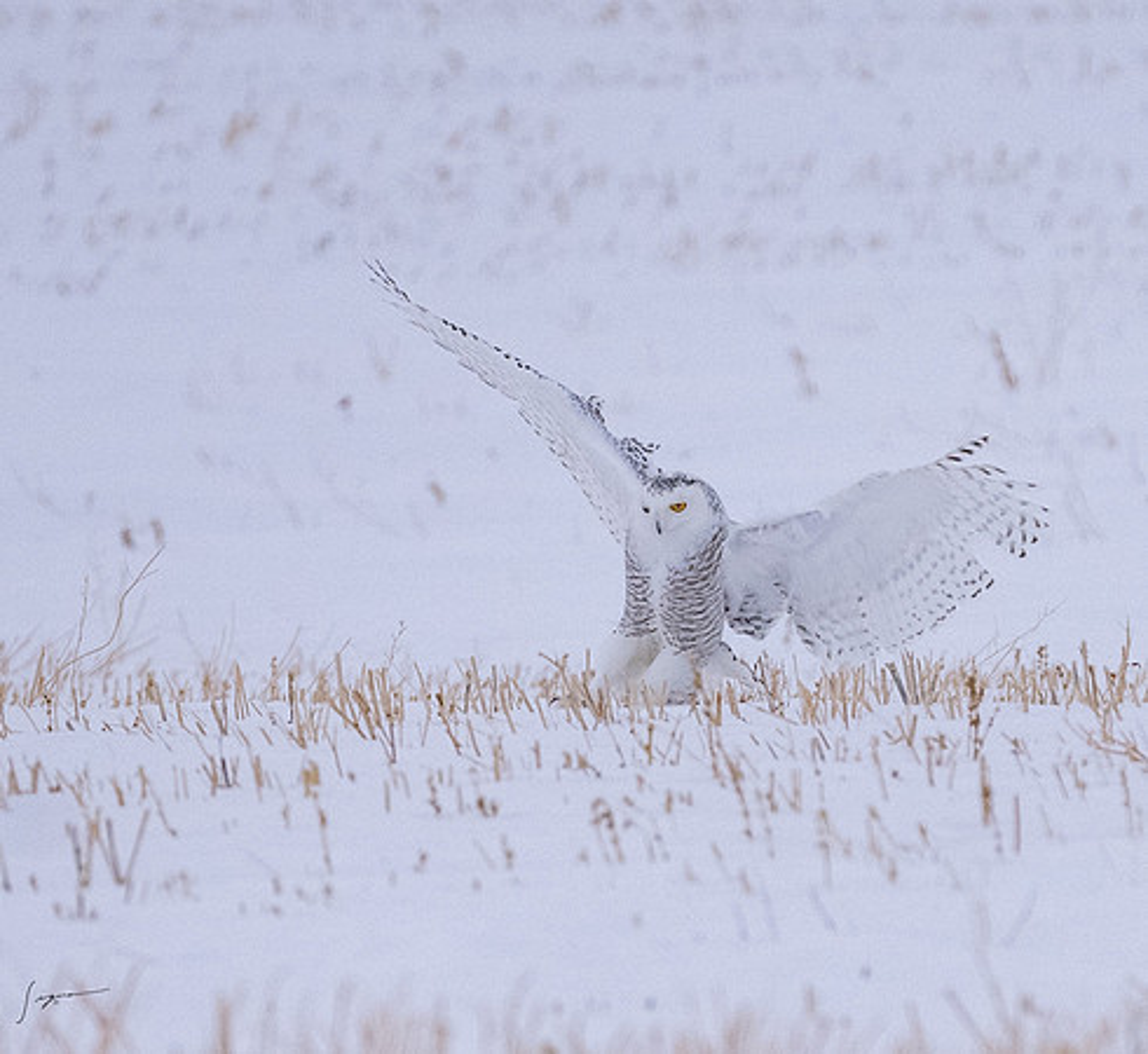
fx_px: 39986
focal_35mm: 1110
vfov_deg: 1.5
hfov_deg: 1.6
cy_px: 1100
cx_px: 1131
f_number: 5.3
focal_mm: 300
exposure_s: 1/2000
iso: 2800
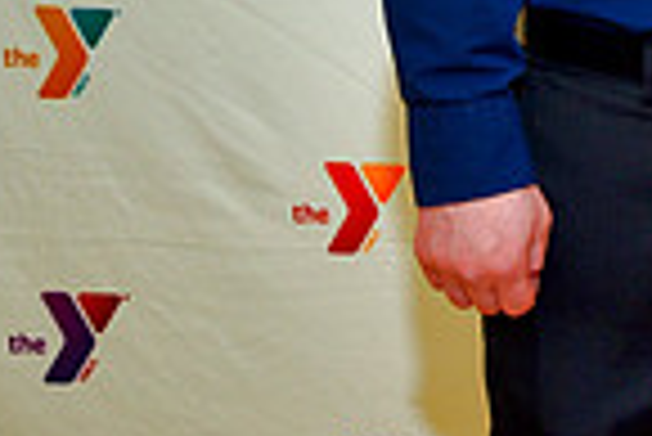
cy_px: -371
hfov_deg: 12.9
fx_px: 2756
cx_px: 949
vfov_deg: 8.7
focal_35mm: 152
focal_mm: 38
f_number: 5
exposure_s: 1/60
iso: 200
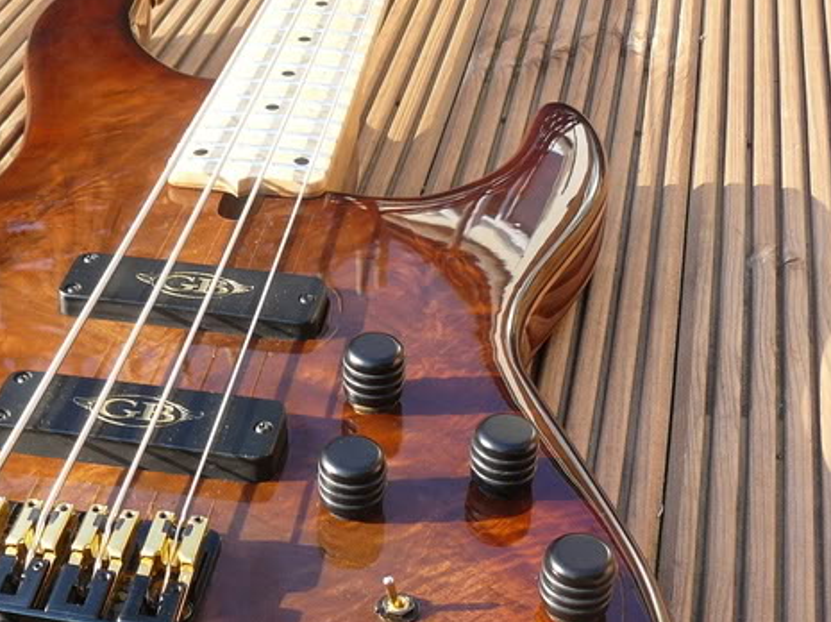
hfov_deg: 30.8
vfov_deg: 23.5
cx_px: 222
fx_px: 1487
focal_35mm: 62
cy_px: 436
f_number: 4
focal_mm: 6
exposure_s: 1/100
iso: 100
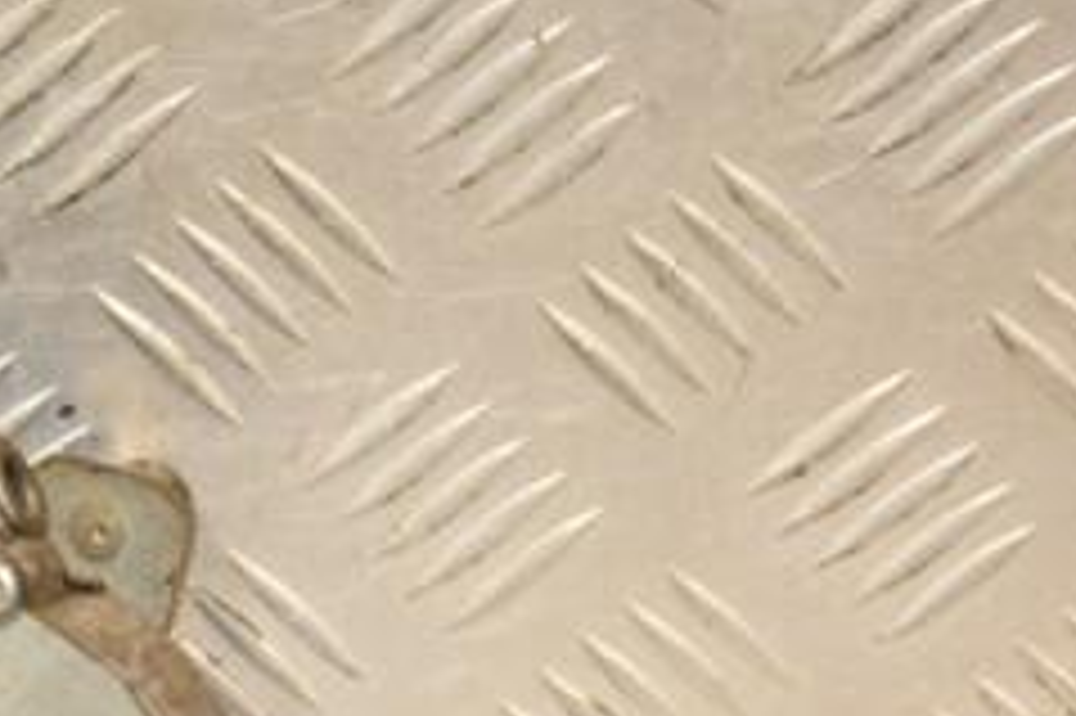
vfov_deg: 5.2
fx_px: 7885
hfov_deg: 7.7
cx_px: -207
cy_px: 730
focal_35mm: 264
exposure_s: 1/160
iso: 800
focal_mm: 70
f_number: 5.3
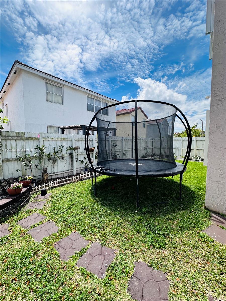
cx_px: 113
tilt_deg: -3.5
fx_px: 122
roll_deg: +0.0
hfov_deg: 85.7
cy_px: 150
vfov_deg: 102.1
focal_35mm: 14
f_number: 2.2
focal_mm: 2.22
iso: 50
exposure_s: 1/1195
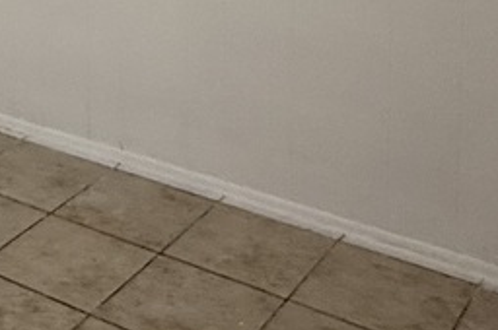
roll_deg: +0.7
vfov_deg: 14.8
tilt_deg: -5.0
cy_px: -243
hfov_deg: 23.0
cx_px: -76
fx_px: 1133
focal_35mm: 82
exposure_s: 1/120
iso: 320
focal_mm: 2.22
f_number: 2.2
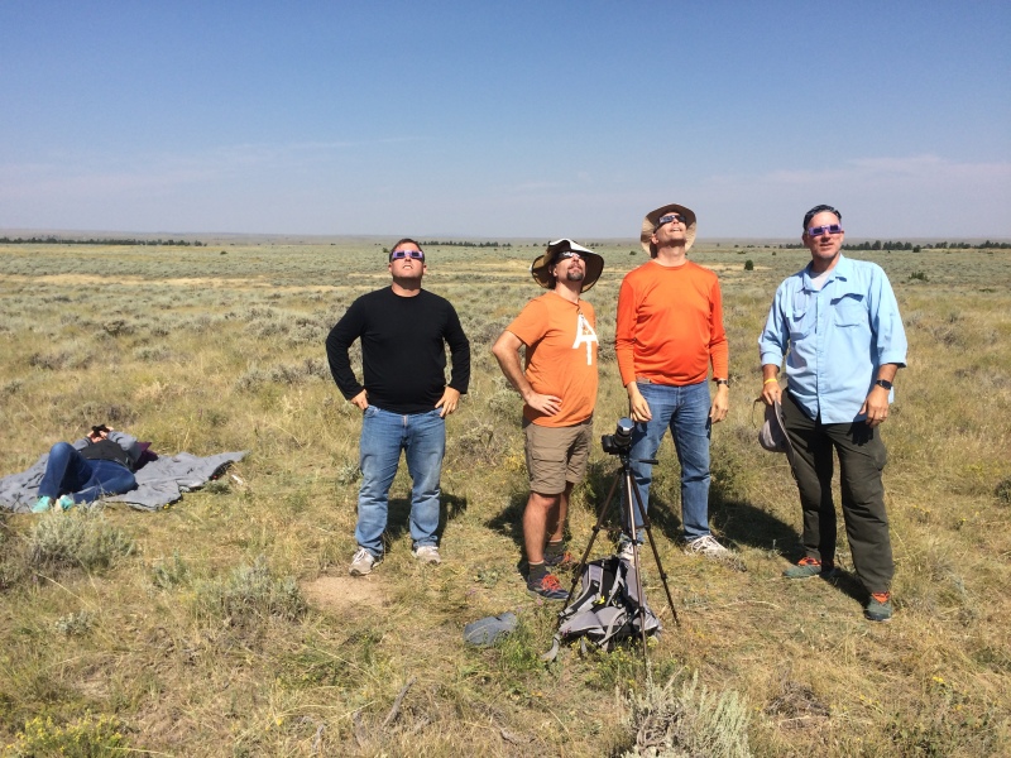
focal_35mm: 29
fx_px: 847
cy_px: 379
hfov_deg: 61.7
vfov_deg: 48.2
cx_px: 506
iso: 32
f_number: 2.2
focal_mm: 4.15
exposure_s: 1/1866
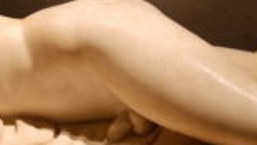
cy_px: 74
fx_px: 939
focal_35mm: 138
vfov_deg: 8.8
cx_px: 50
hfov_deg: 15.5
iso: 800
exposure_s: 1/80
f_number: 4.5
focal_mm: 27
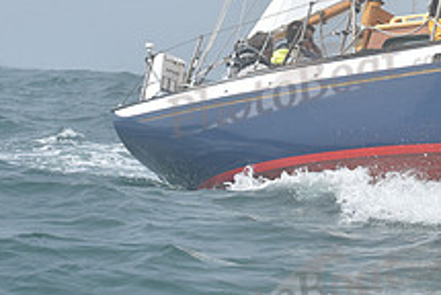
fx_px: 3042
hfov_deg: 8.2
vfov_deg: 5.5
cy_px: -50
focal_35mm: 248
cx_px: 564
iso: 320
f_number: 11
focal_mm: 92
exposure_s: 1/800
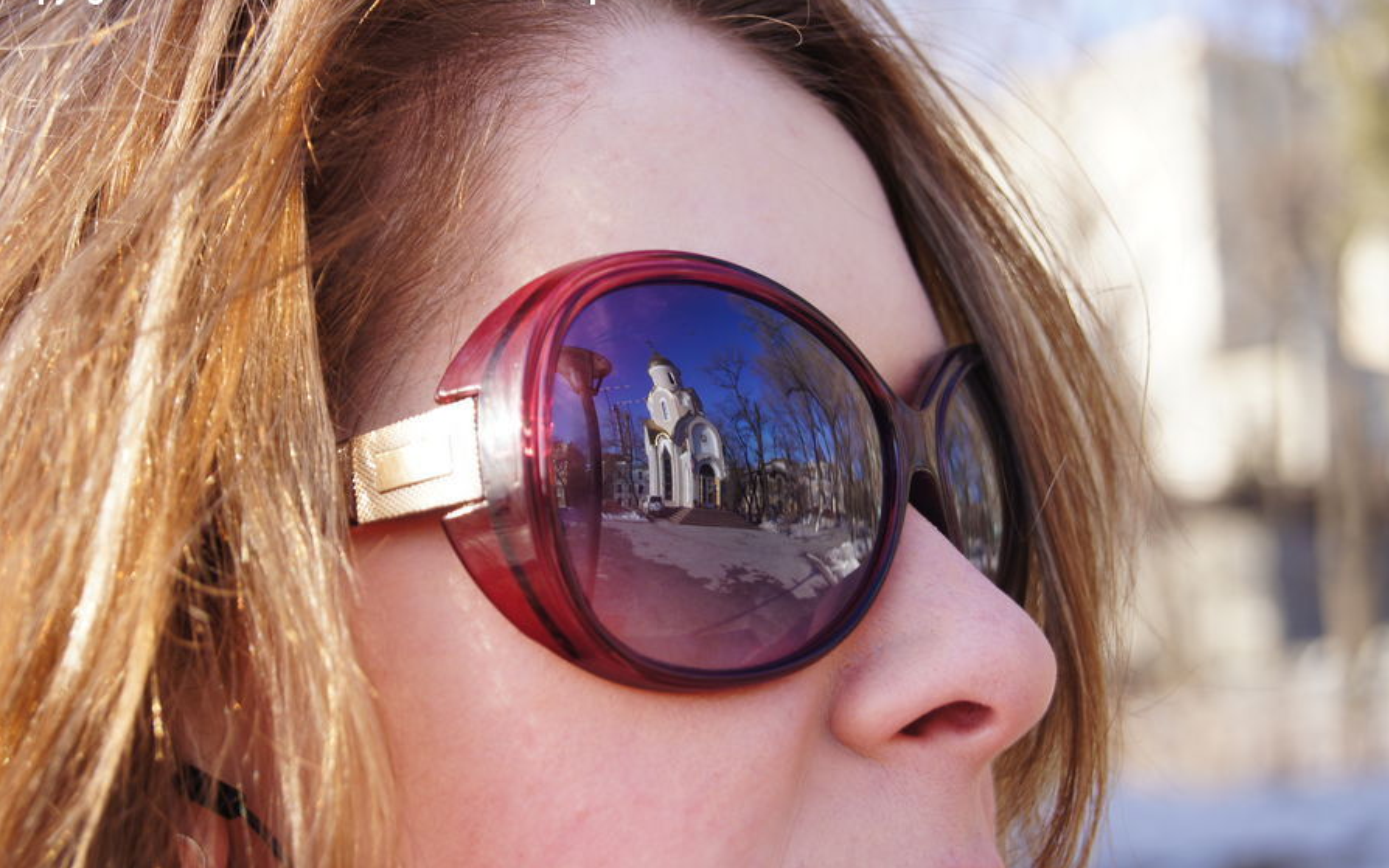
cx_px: 698
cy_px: 415
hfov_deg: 24.5
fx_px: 3200
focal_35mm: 85
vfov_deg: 15.5
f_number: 5.6
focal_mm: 55
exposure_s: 1/100
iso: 100
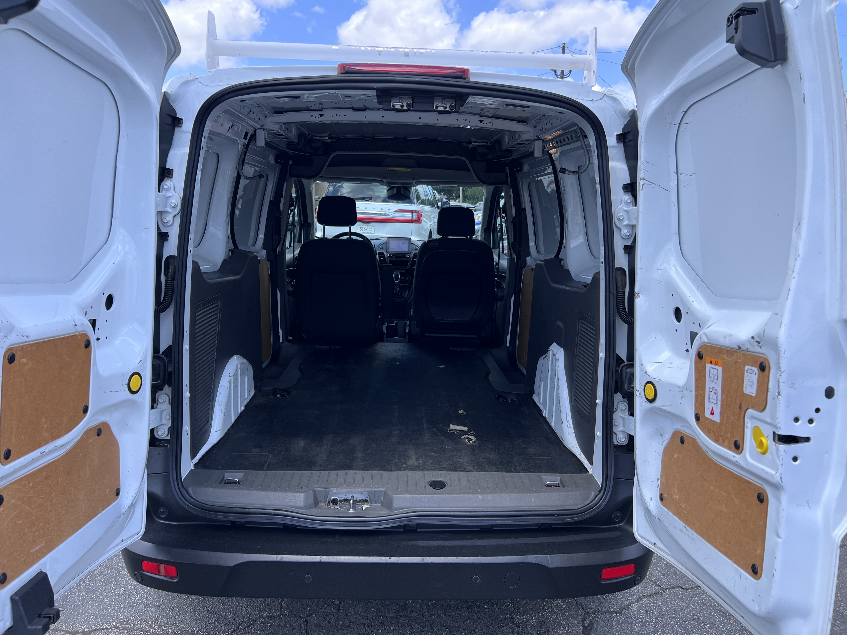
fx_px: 636
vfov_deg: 53.1
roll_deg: -1.0
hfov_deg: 67.3
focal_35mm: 26
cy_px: 318
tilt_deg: -8.8
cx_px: 424
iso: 50
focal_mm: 5.7
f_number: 1.5
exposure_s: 1/1252
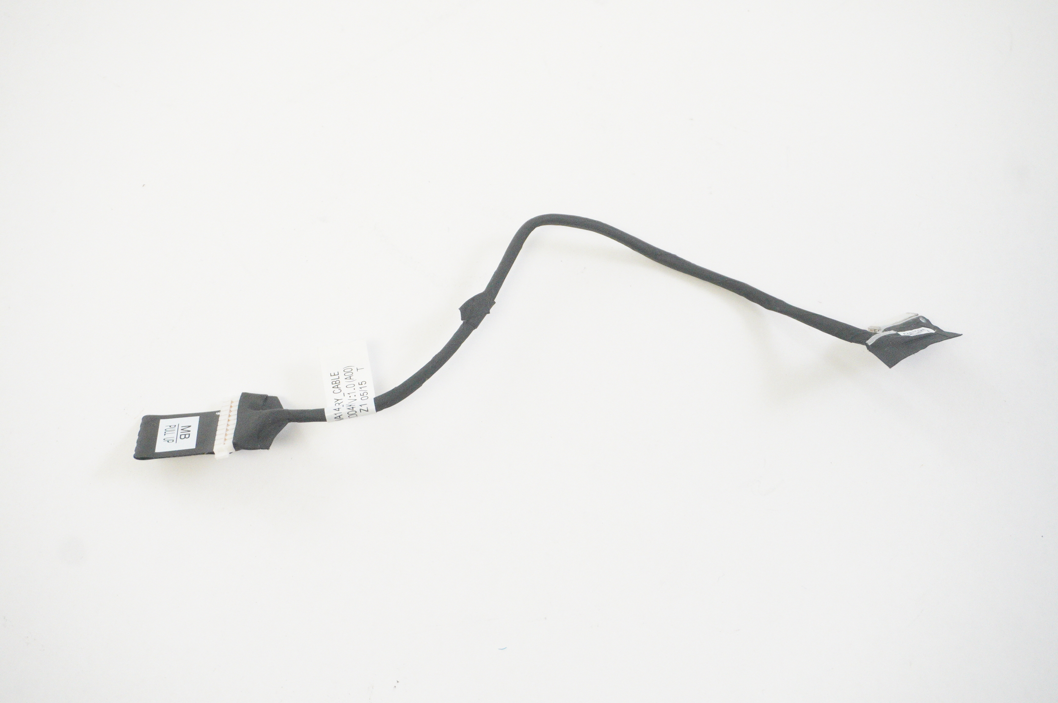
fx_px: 1497
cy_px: 352
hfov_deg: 38.9
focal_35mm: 51
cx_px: 529
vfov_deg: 26.4
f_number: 5.6
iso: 6400
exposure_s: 1/250
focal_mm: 34
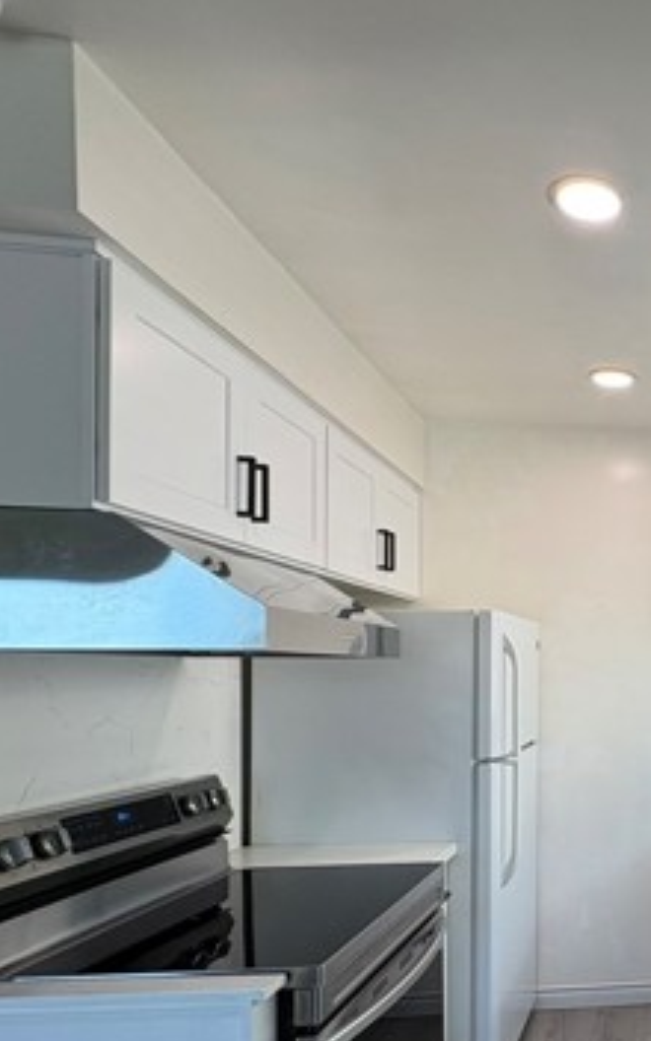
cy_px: 683
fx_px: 766
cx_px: 755
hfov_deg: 36.9
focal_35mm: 27
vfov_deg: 66.8
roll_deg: -0.1
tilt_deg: -0.3
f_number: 2.2
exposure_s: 1/120
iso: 64
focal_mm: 2.22
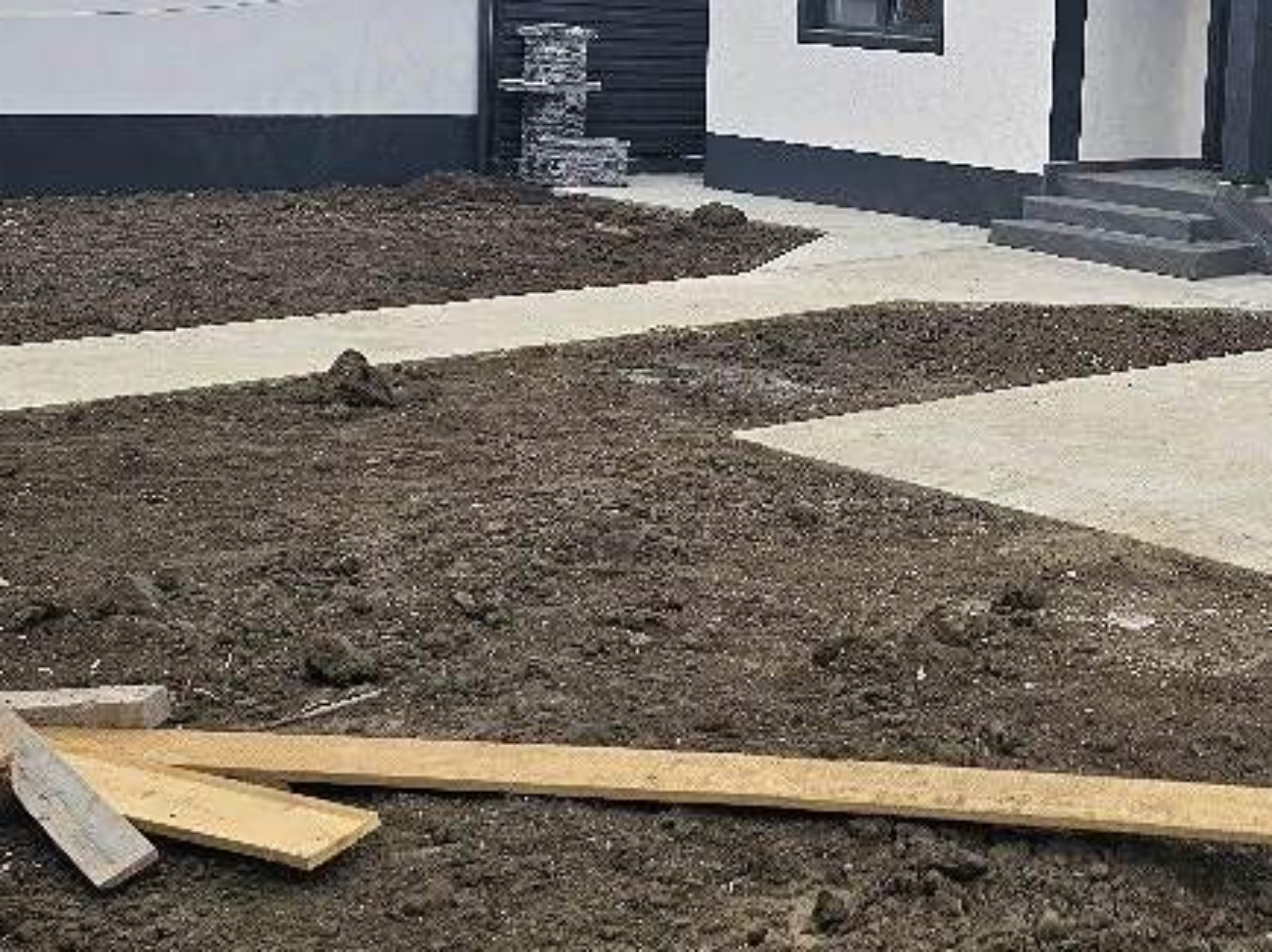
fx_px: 1946
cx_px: 1234
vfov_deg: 26.9
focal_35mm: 53
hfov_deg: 33.5
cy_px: 182
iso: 10
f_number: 1.7
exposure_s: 1/400
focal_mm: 6.3
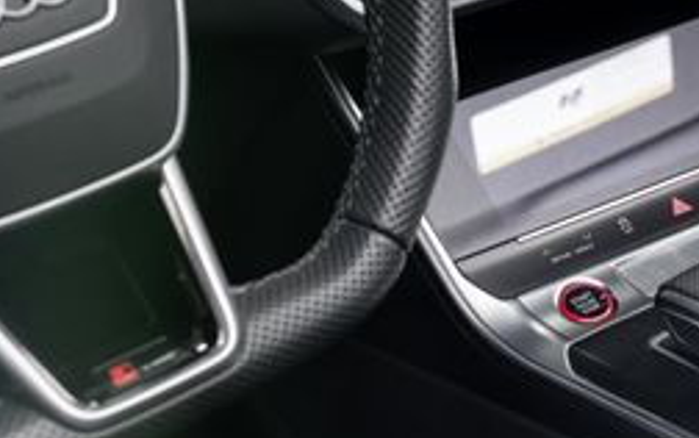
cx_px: 766
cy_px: 315
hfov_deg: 17.0
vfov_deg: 11.0
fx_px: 2269
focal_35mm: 119
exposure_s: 1/160
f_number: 5.6
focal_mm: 46
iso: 250
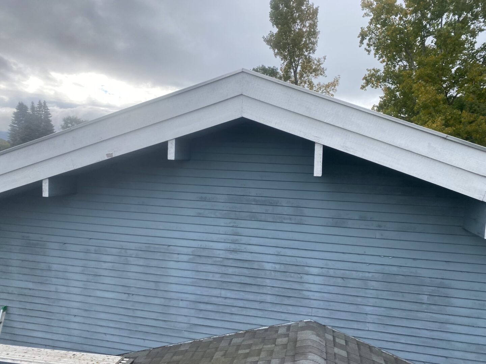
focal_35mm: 26
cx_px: 243
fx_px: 365
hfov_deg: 67.3
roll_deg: -3.5
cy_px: 182
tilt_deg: -6.0
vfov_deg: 53.1
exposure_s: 1/822
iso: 32
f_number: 1.8
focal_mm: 4.25
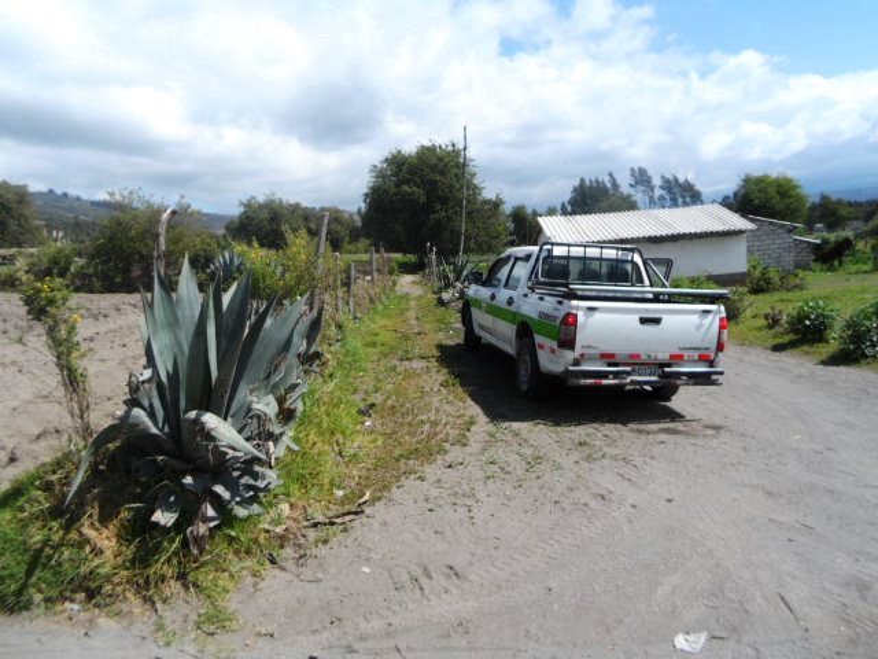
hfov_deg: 69.4
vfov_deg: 54.9
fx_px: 634
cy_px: 330
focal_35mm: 25
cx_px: 439
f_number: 2.5
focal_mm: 4.5
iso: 80
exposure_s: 1/1500
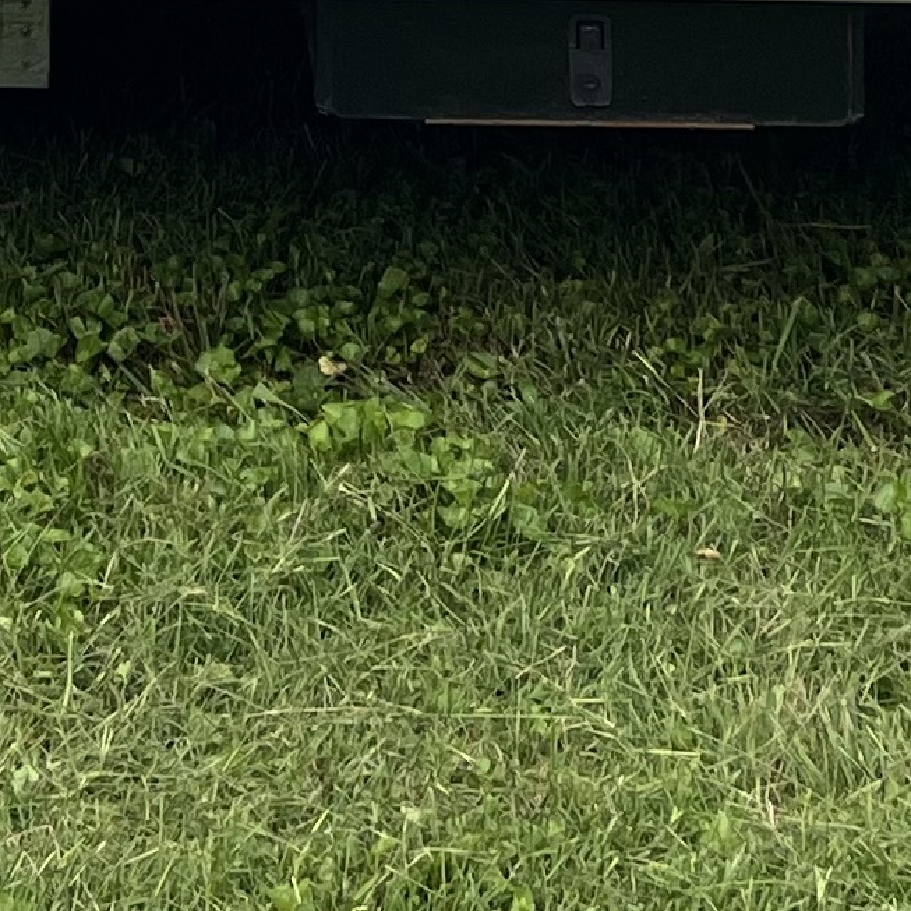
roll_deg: -0.5
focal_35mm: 142
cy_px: -1179
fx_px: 4228
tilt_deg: -1.9
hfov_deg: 12.1
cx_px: -146
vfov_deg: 10.7
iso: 40
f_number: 1.5
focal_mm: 5.7
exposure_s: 1/121
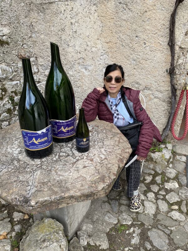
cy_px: 126
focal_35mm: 26
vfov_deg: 67.3
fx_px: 188
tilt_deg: -28.6
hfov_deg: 53.1
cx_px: 94
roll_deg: +0.3
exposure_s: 1/502
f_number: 1.8
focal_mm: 4.25
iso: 32
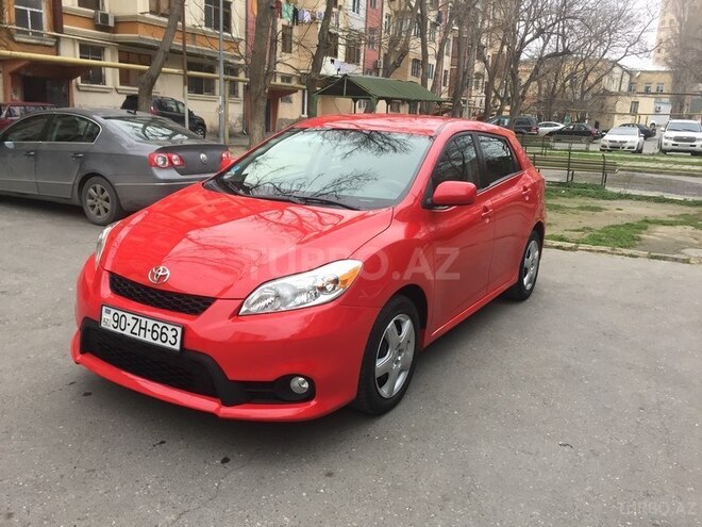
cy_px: 264
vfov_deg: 48.2
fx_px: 588
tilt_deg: -12.9
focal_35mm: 29
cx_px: 351
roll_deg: -3.3
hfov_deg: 61.7
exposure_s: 1/33
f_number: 2.2
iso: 32
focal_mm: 4.15
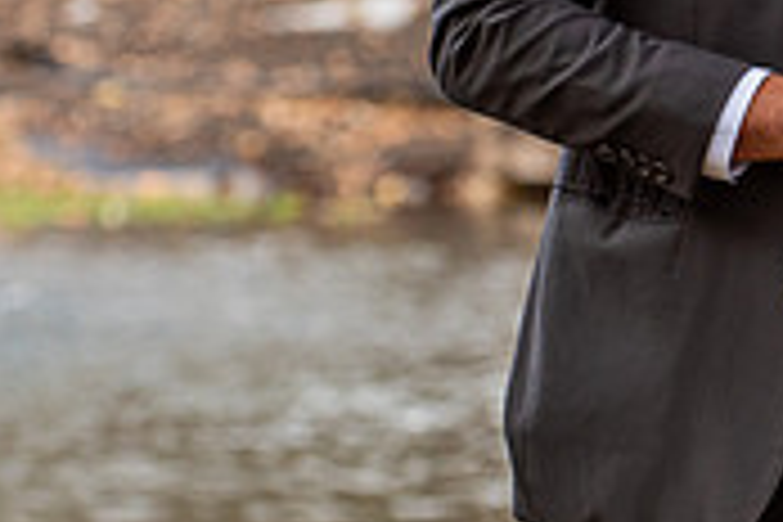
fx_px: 12897
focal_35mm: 593
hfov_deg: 3.5
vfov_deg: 2.3
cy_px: 80
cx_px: 1071
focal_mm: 150
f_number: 4
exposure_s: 1/200
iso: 250
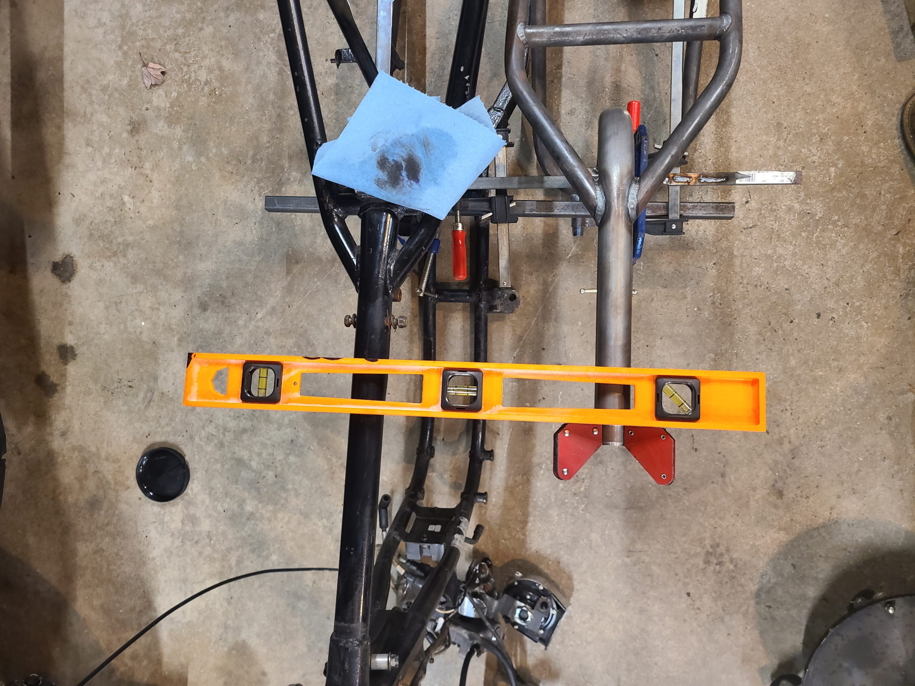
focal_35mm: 26
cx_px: 458
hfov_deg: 67.3
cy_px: 343
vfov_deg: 53.1
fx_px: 687
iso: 250
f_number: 1.8
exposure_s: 1/39
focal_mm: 5.4
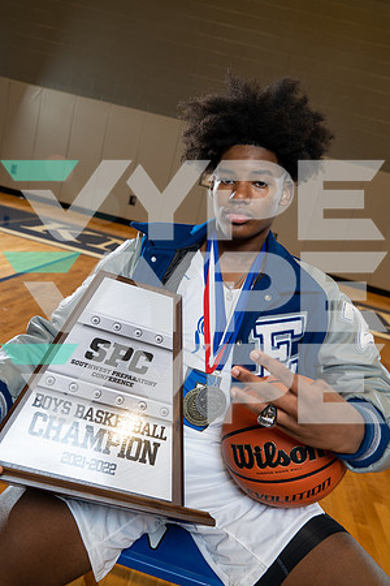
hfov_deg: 49.6
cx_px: 195
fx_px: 422
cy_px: 293
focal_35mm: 26
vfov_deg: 69.4
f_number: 4
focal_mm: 26
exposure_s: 1/125
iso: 400
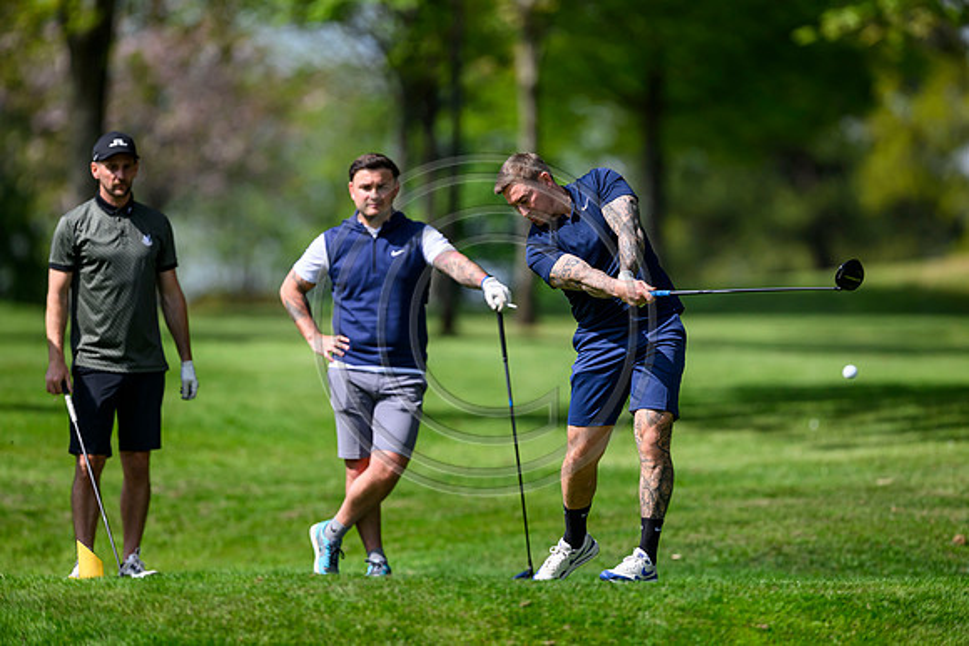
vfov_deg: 3.4
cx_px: 484
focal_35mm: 400
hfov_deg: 5.2
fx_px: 10769
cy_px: 323
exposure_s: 1/5000
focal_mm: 400
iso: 500
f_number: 3.5
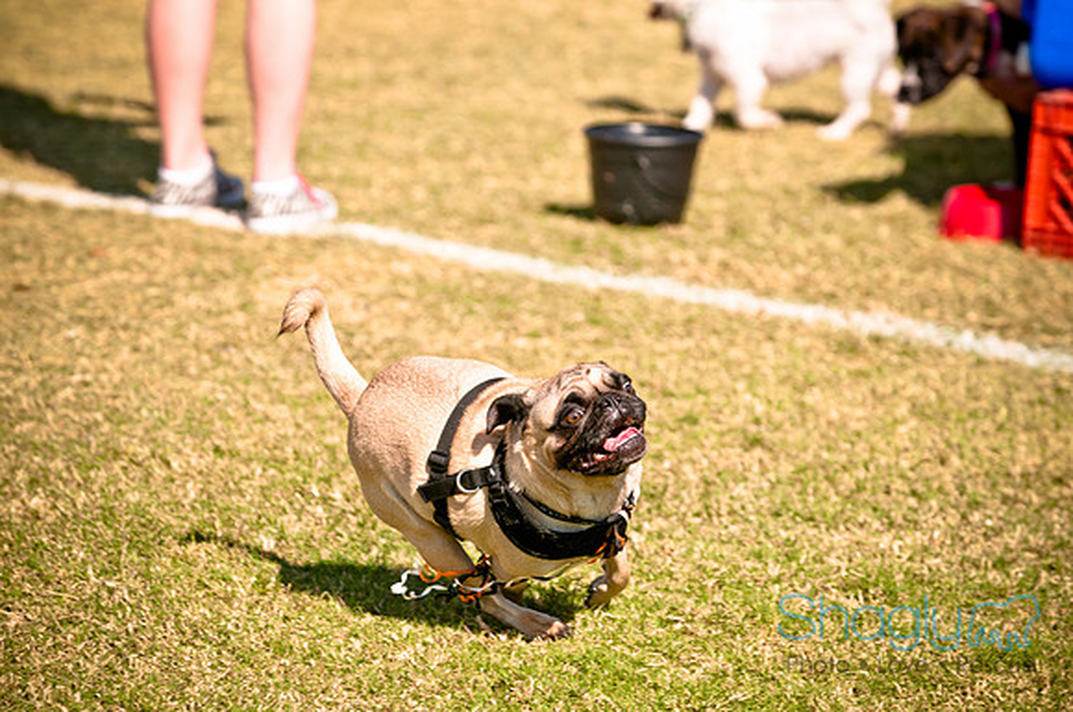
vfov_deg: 5.9
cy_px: 356
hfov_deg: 8.9
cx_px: 536
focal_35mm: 232
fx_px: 6920
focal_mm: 155
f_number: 5
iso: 250
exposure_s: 1/1600
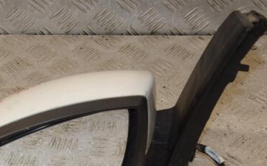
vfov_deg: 12.4
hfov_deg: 19.8
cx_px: 87
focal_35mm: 105
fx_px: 764
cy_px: 125
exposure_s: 1/200
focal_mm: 42
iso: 800
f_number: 9
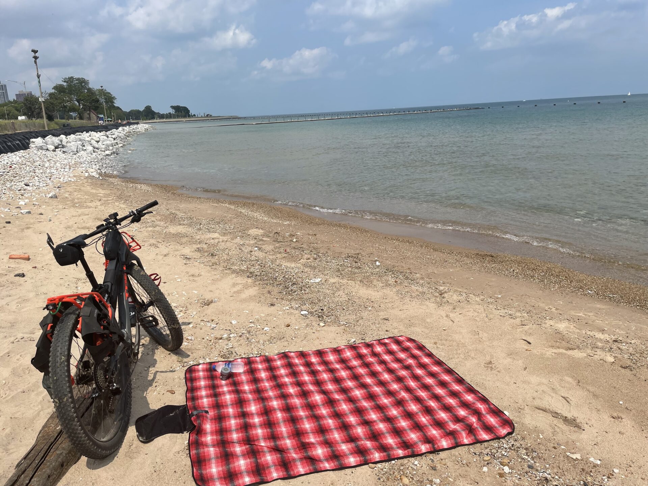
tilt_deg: -13.4
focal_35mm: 26
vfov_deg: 53.1
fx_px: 487
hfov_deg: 67.3
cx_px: 324
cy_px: 243
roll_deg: +3.7
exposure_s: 1/6494
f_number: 1.6
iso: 32
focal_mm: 4.2
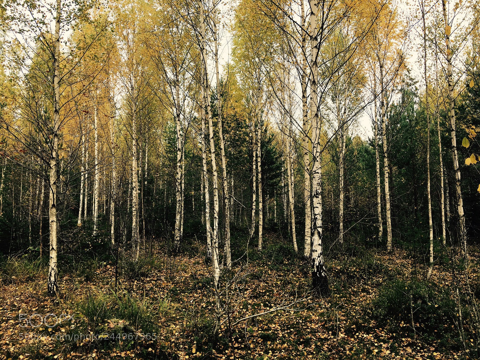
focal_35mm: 29
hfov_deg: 61.7
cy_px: 180
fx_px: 402
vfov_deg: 48.2
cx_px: 240
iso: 25
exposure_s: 1/348
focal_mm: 4.15
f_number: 2.2
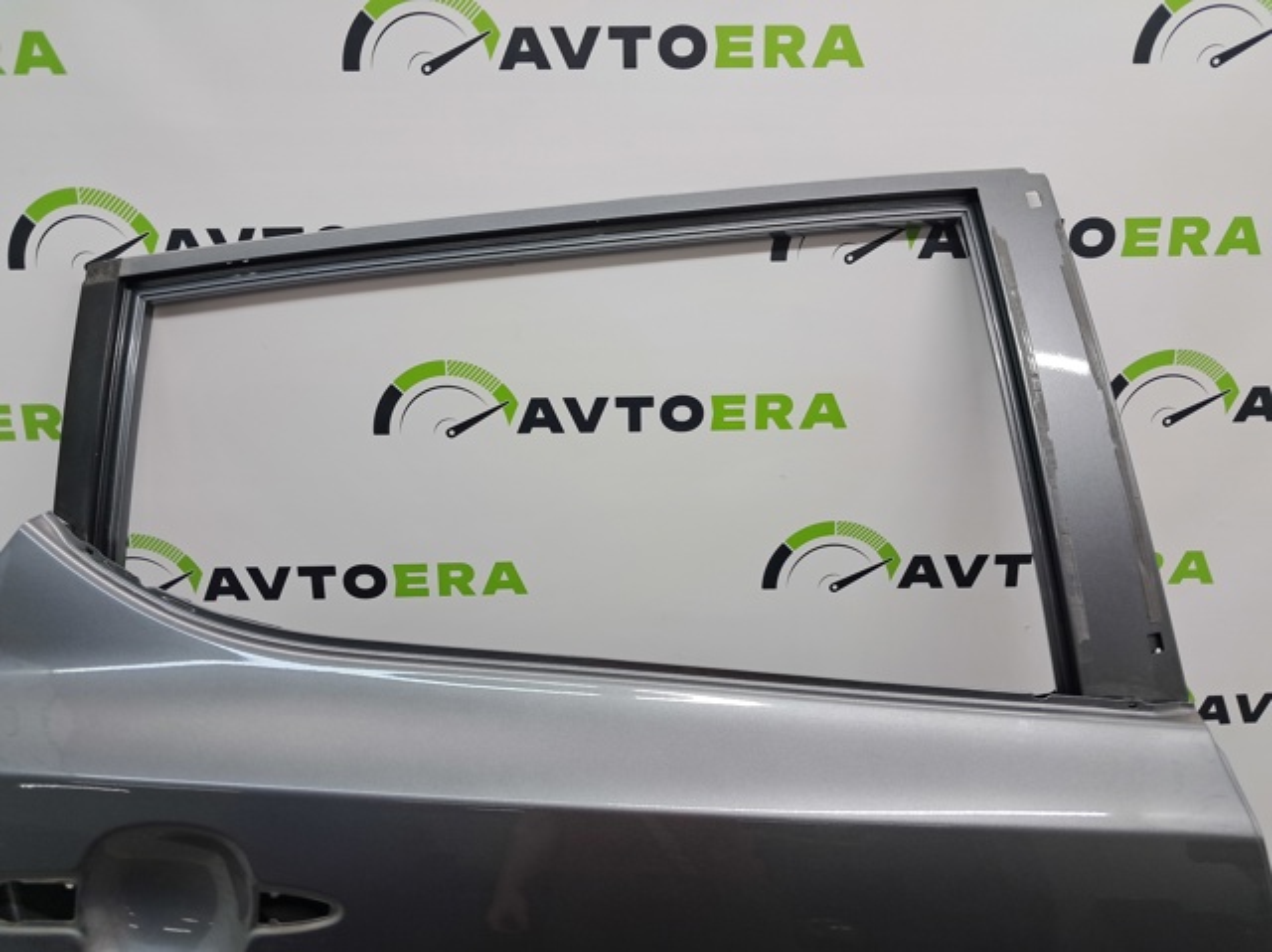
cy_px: 476
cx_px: 636
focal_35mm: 27
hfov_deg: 65.4
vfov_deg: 51.3
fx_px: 991
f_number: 1.8
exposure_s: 1/50
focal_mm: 4
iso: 50
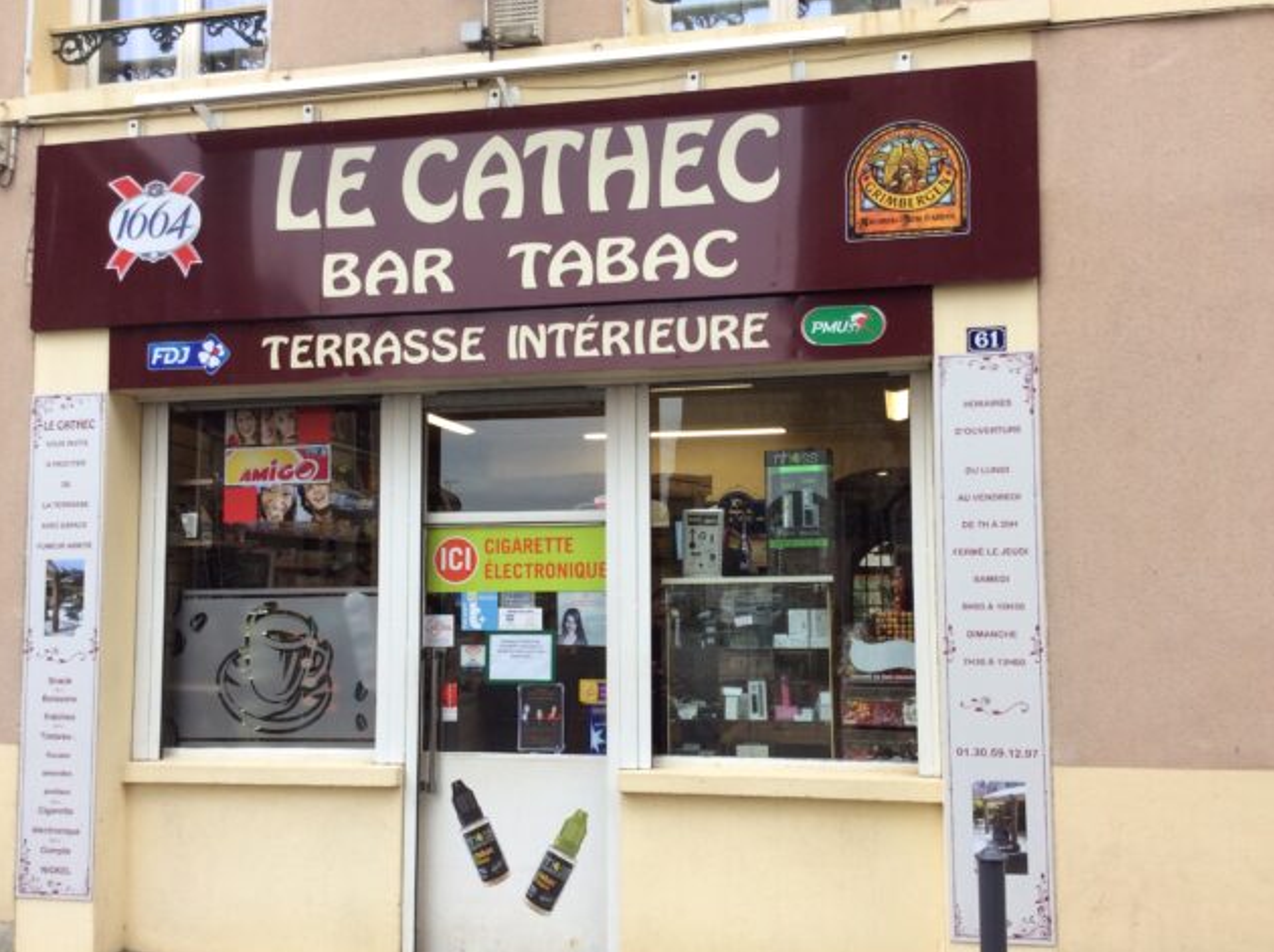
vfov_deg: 41.7
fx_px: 1250
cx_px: 624
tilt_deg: +4.6
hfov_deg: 54.0
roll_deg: +0.9
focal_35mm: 34
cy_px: 503
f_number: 2.4
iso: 32
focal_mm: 3.3
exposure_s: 1/100
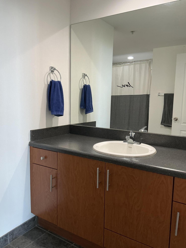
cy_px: 124
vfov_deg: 63.4
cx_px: 93
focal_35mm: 28
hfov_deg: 49.7
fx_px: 201
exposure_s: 1/60
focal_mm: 3
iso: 80
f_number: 1.8
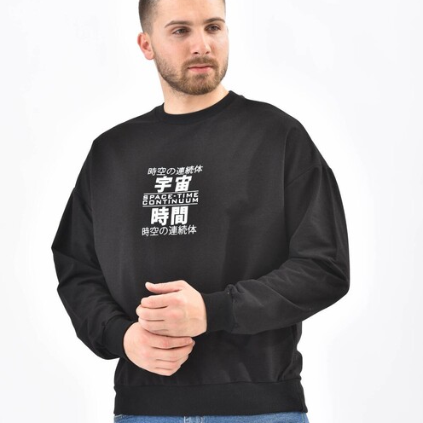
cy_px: 227
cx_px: 212
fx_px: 2060
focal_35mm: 149
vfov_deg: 11.7
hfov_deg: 11.7
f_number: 7.1
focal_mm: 116
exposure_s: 1/160
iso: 100
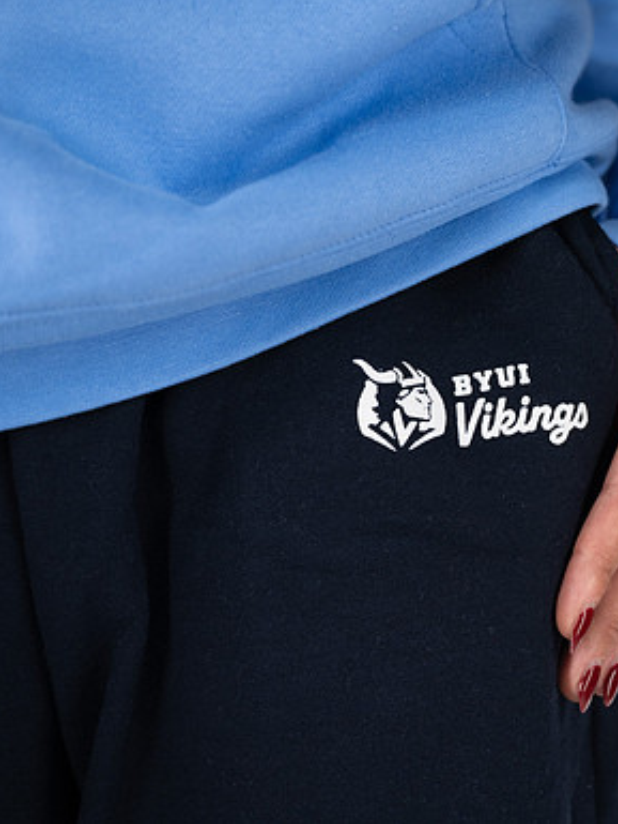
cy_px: 395
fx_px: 2379
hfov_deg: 14.7
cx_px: 539
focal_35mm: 100
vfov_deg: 19.6
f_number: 3.5
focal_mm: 63
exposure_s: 1/160
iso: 640
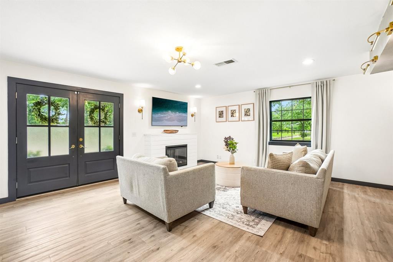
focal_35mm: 15
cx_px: 196
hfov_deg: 100.4
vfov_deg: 77.3
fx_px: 164
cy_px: 131
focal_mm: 10
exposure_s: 1/15
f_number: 8
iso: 400
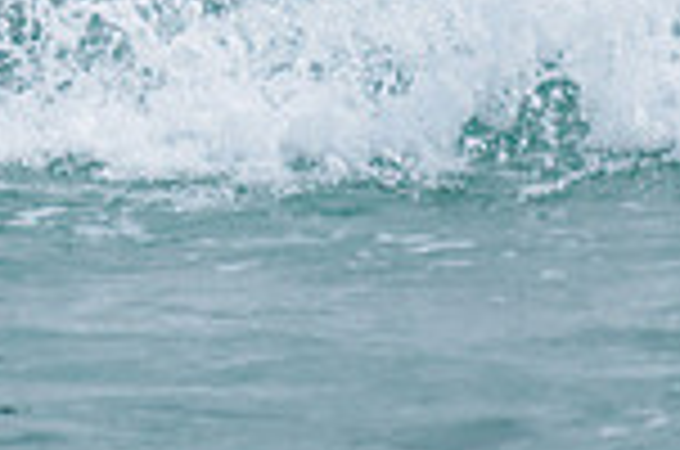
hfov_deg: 0.9
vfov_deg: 0.6
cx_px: -314
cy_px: -392
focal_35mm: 2360
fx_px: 44484
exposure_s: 1/2000
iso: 200
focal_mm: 500
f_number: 5.6
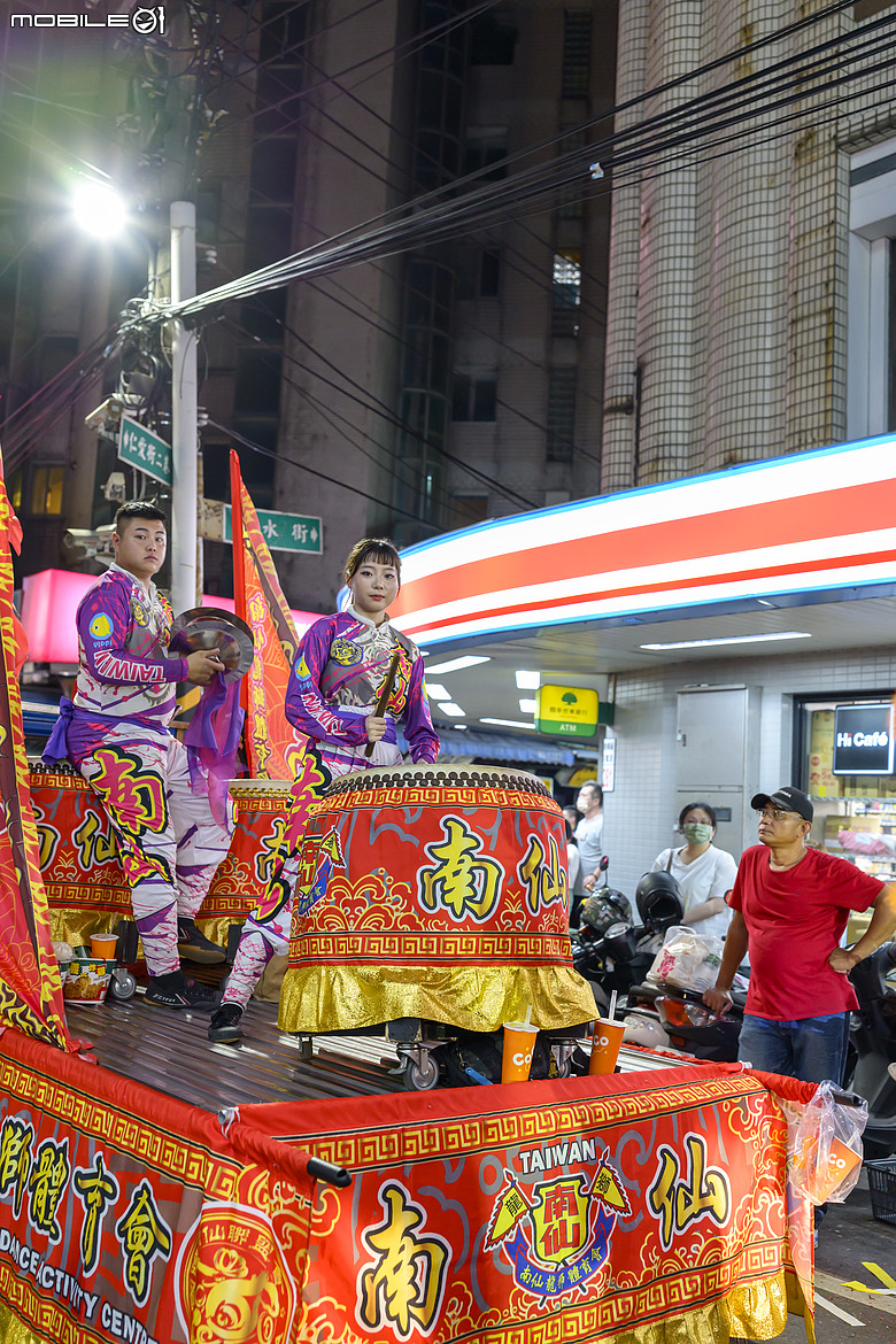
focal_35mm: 35
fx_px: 1307
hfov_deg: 37.9
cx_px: 448
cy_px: 672
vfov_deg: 54.4
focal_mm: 35
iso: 3200
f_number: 2.8
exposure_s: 1/125
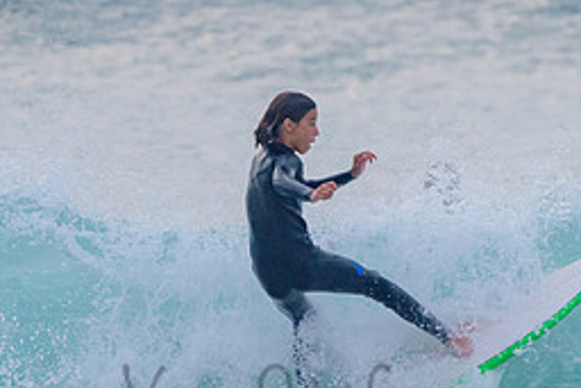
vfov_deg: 1.0
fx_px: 22445
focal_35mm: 1390
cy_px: 372
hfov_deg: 1.5
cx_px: 336
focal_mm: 500
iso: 560
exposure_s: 1/1250
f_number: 5.6
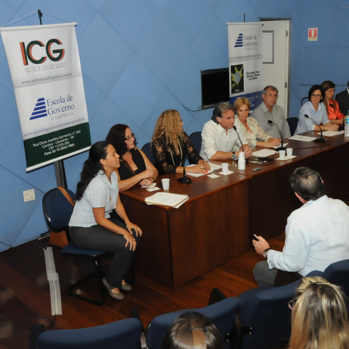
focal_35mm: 43
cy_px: 178
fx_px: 490
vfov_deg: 39.2
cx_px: 243
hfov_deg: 38.6
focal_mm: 22
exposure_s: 1/125
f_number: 10
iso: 1600
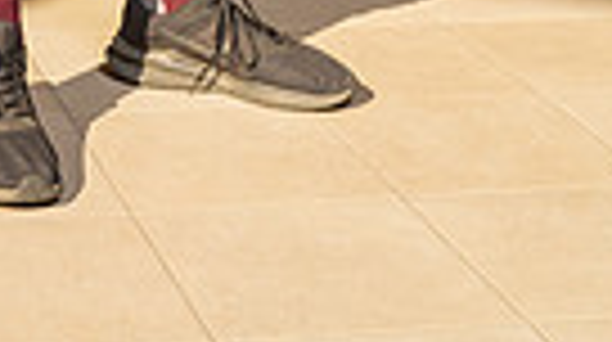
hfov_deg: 16.9
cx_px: 54
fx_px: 2025
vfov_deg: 8.3
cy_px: -644
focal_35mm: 125
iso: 800
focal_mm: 36
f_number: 8
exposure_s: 1/250
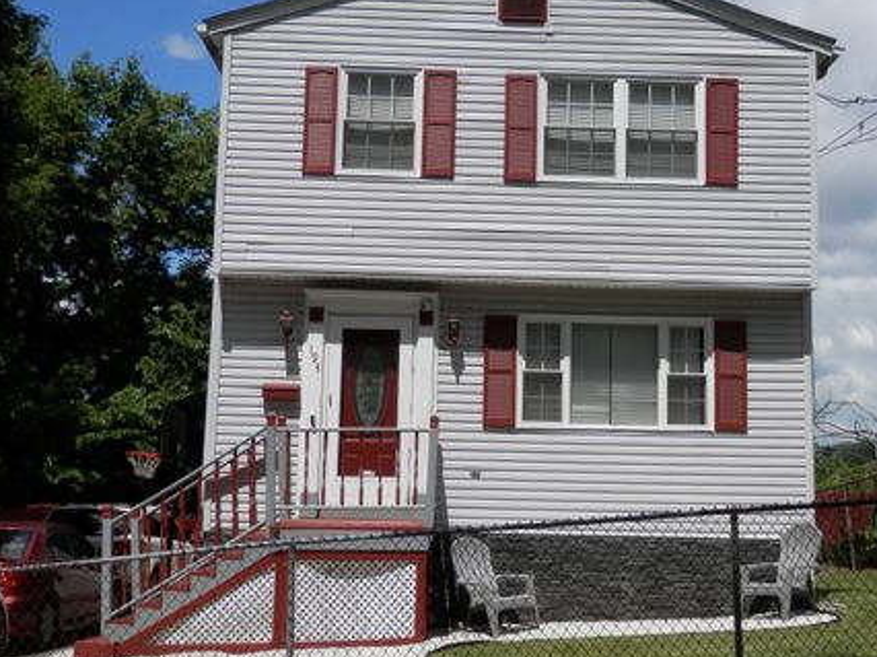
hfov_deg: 40.4
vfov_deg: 30.8
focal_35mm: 47
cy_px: 312
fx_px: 1190
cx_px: 476
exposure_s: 1/160
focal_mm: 7.3
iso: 80
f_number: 10.4
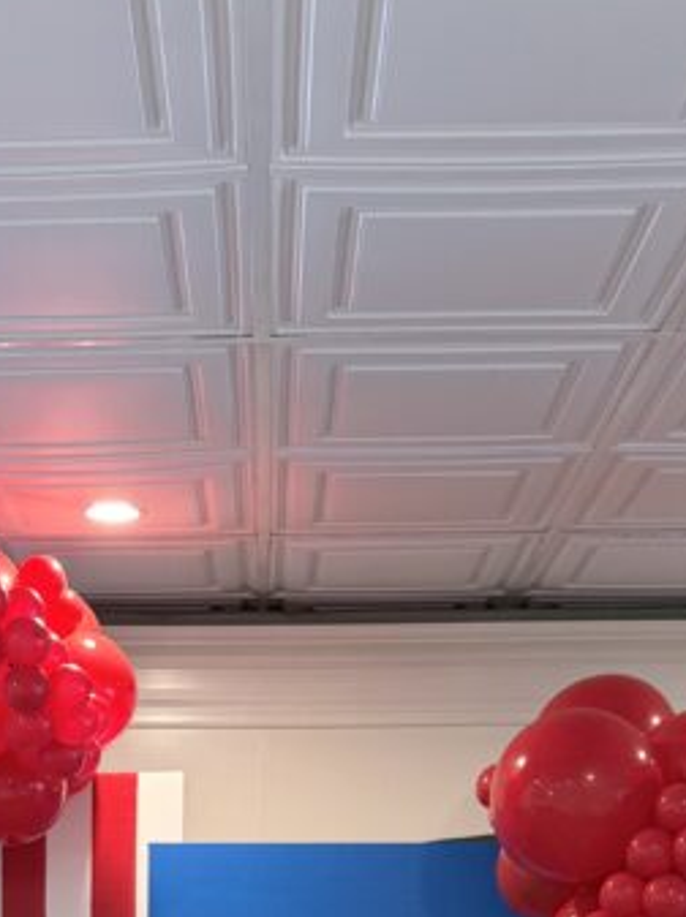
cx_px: 182
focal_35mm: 73
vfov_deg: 22.9
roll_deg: -0.6
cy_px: 1273
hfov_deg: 20.0
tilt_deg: -6.9
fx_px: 1933
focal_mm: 6.76
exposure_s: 1/60
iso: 160
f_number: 1.78
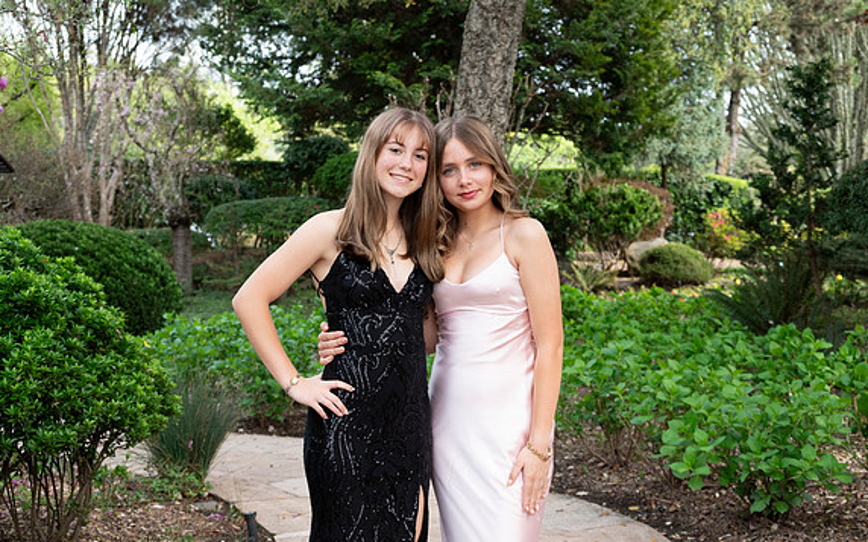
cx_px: 429
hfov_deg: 34.0
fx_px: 1419
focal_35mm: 60
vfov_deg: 21.6
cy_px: 268
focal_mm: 58
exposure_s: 1/640
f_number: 7.1
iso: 1250
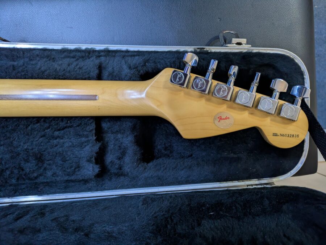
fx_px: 236
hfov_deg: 69.4
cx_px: 163
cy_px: 122
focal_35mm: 25
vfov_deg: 54.9
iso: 409
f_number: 1.89
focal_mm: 5.43
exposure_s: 1/25
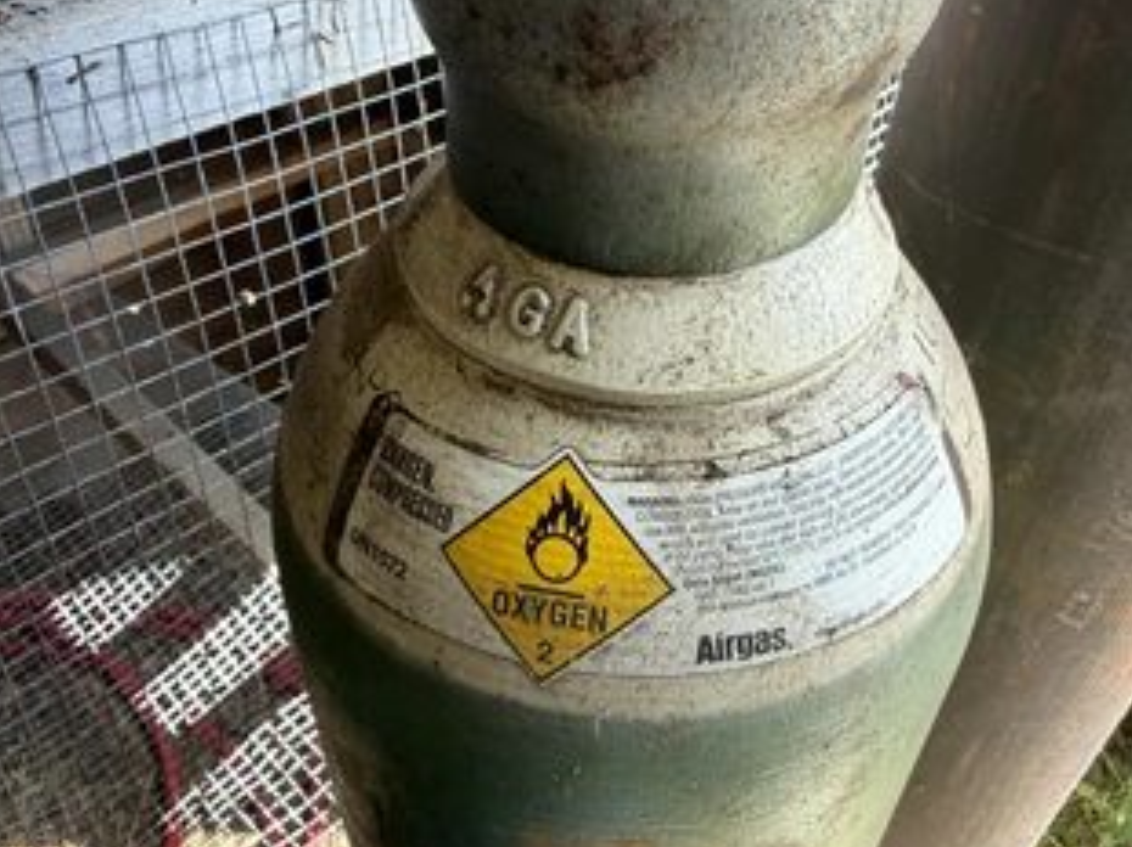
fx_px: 1013
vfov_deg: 45.1
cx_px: 639
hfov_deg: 58.2
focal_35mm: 31
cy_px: 336
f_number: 2.2
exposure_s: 1/121
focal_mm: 2.22
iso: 64
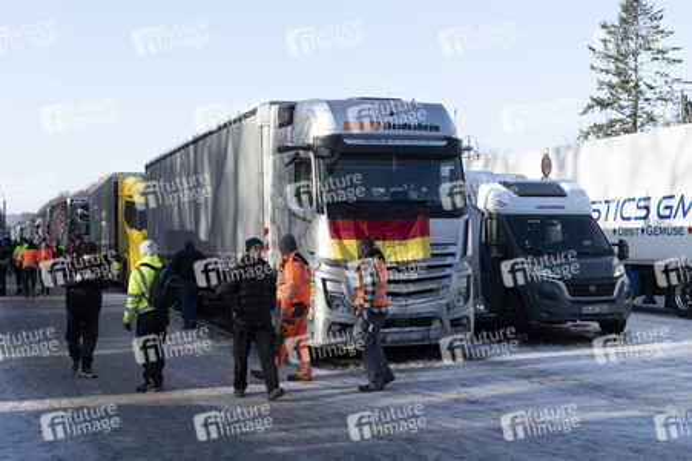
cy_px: 230
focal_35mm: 49
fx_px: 941
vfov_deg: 27.5
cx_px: 346
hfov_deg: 40.4
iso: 125
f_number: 5
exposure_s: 1/400
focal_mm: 33.1
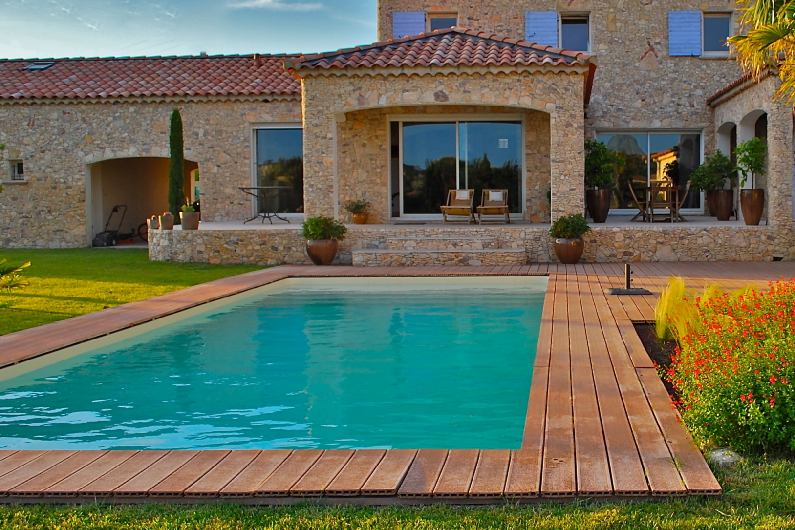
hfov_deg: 37.4
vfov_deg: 26.0
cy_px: 245
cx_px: 580
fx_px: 1148
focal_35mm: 52
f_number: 5.6
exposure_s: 1/125
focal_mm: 22
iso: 100
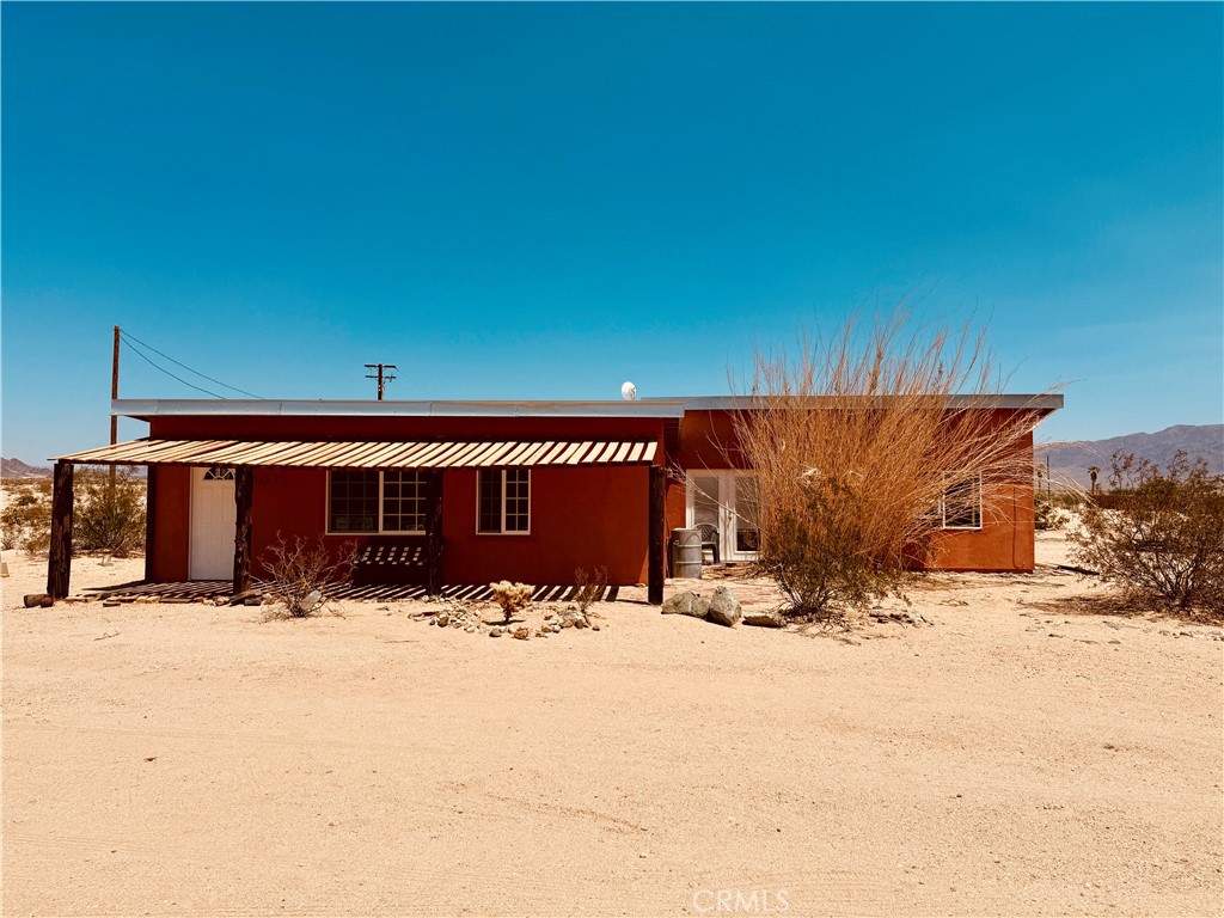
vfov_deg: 56.8
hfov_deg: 71.6
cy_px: 459
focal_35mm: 24
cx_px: 612
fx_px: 849
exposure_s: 1/10309
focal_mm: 6.76
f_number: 1.78
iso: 80
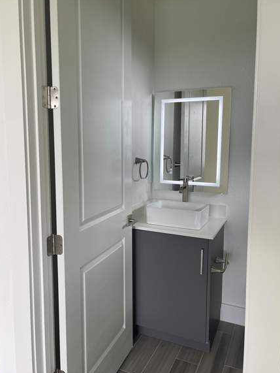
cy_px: 181
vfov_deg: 63.4
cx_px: 131
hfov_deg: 49.8
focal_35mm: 28
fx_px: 302
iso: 40
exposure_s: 1/120
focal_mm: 5.1
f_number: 1.6
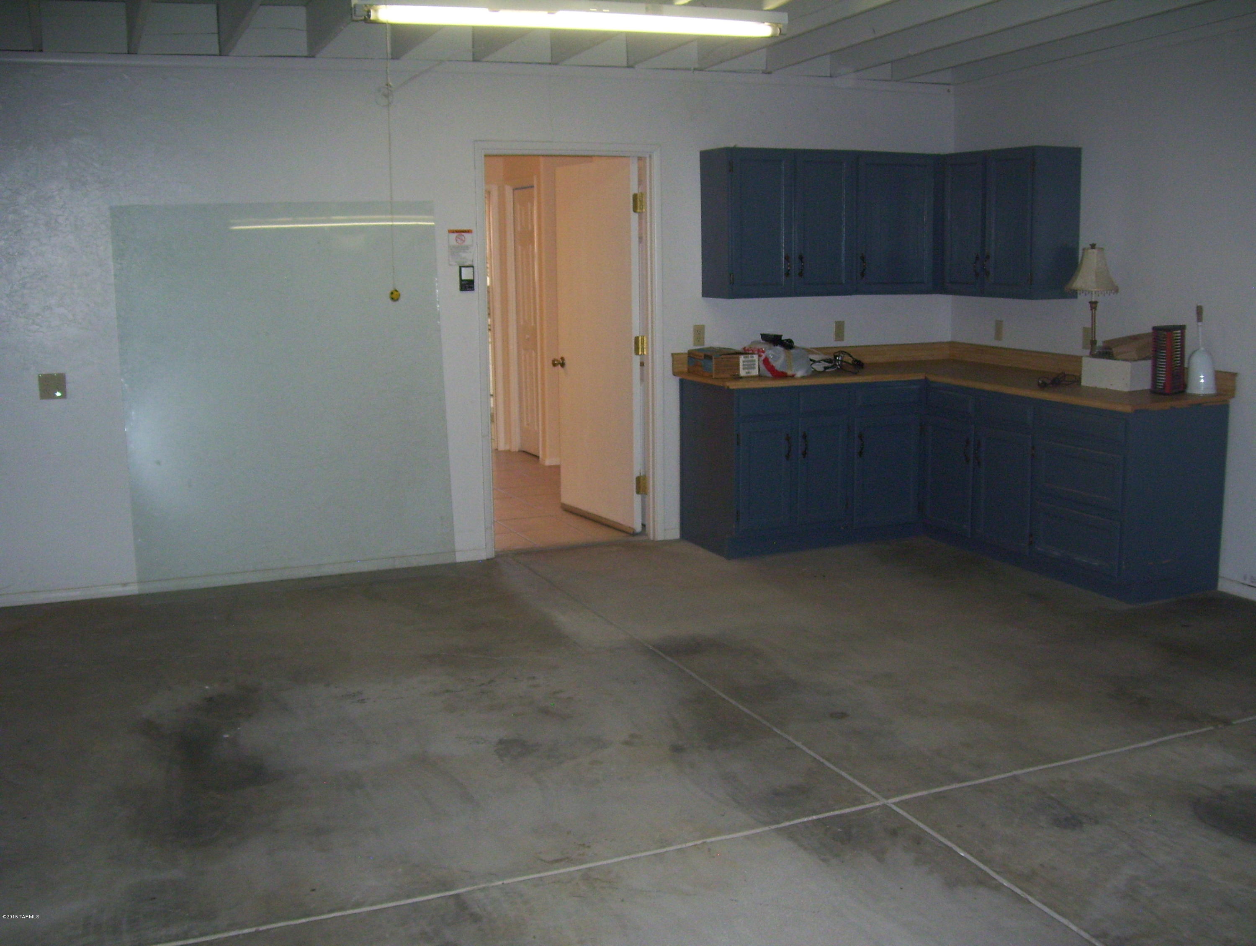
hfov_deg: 51.3
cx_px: 628
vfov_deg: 39.7
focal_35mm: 36
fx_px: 1308
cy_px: 473
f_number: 2.7
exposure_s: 1/60
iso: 200
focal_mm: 6
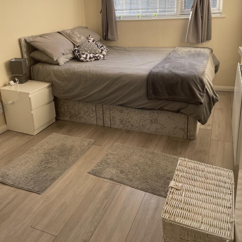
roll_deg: +3.6
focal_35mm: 31
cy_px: 84
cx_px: 121
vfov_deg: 51.7
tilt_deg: -18.5
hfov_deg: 52.5
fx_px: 245
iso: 32
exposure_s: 1/141
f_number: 1.6
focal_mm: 4.2
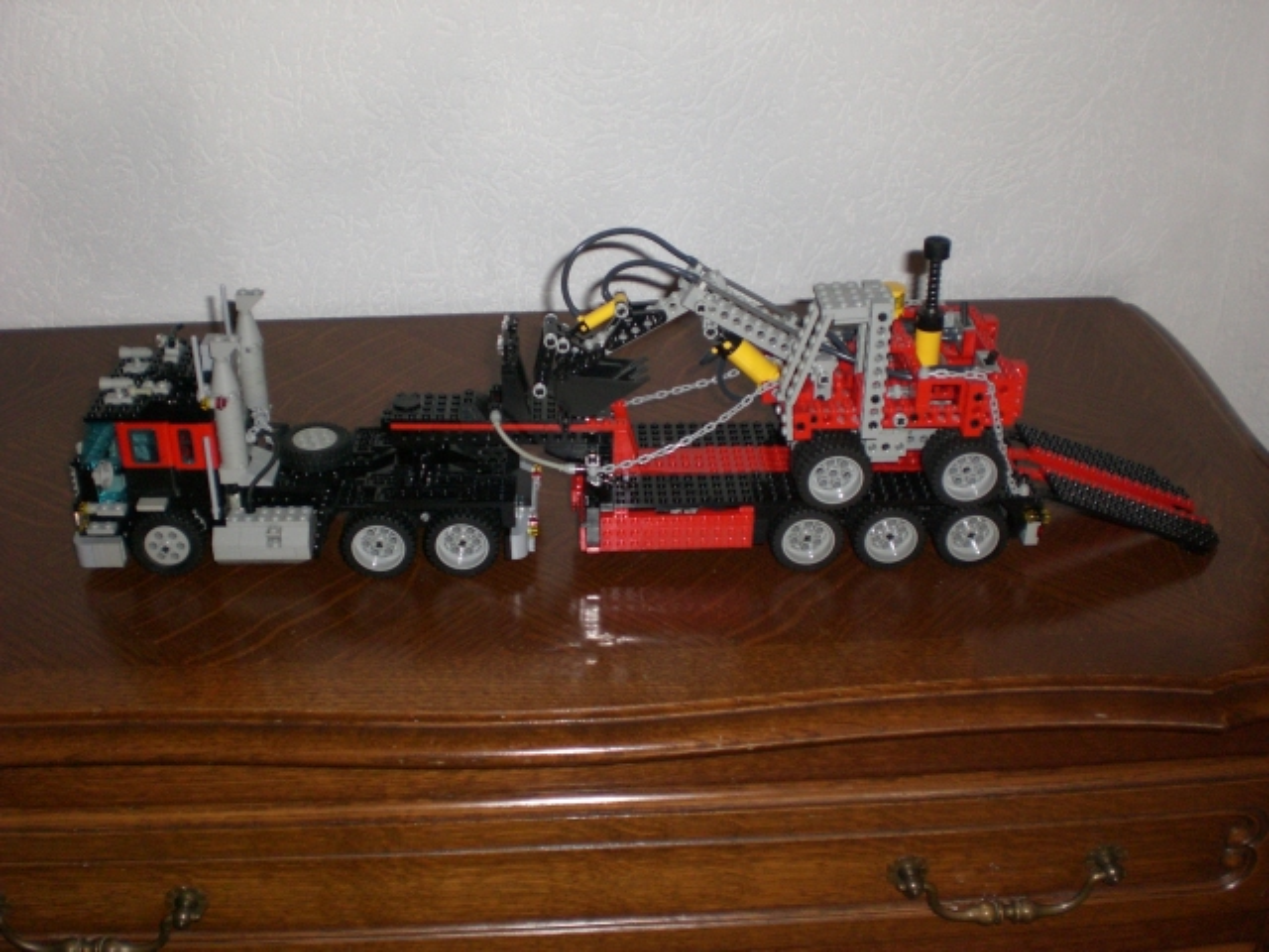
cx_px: 634
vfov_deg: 37.7
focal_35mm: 38
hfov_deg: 49.0
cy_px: 476
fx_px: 1393
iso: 200
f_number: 3.1
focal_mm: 6.3
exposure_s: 1/60
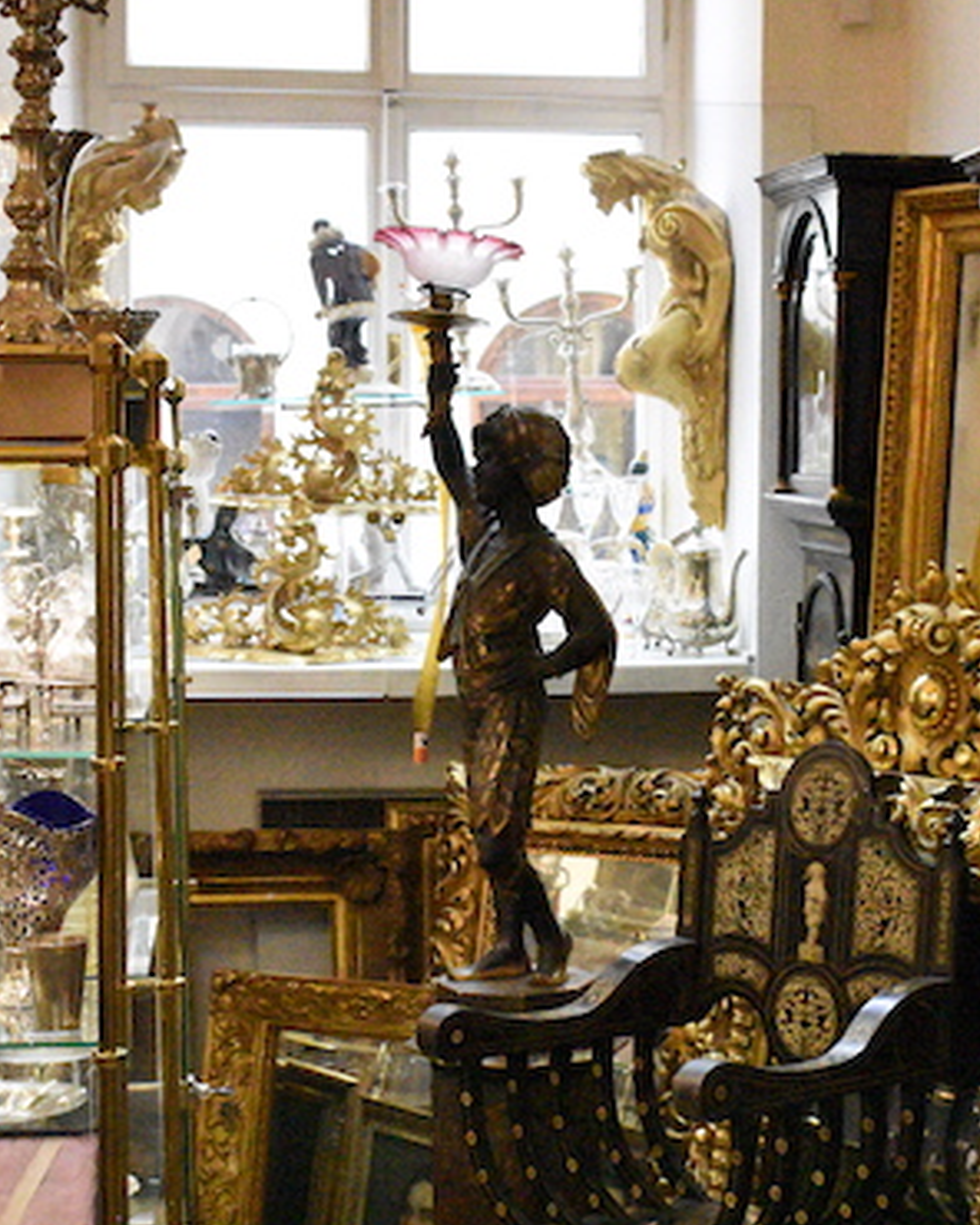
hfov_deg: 20.1
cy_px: 776
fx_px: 2756
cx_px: 579
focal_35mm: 76
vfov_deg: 25.0
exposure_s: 1/4000
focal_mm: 25
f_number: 4
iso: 14400
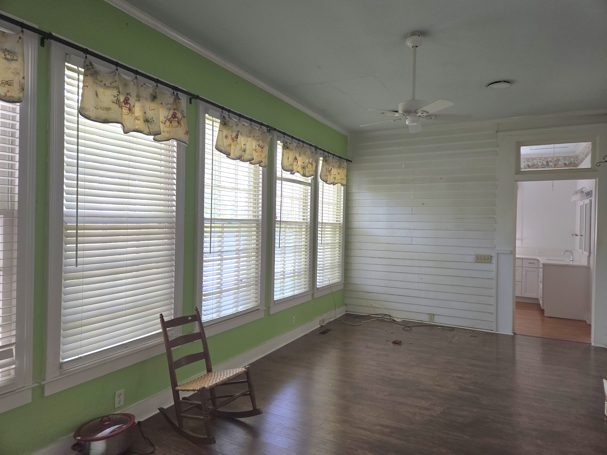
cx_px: 304
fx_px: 403
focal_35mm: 23
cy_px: 228
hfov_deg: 73.9
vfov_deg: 58.9
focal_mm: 5.4
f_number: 1.8
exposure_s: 1/60.2
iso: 40
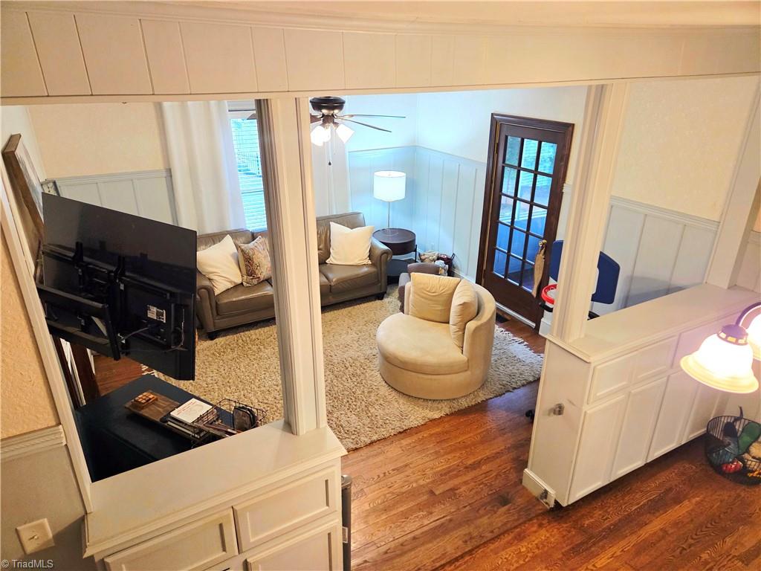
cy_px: 286
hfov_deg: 73.9
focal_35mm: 23
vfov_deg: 58.9
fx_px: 506
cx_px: 380
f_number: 1.8
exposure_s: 1/120
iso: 500
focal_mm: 5.4
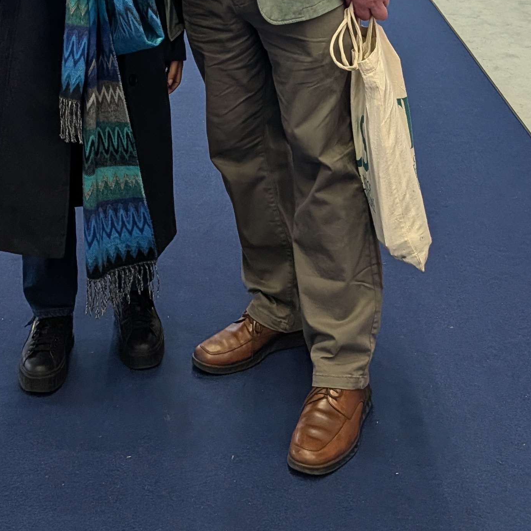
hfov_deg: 27.1
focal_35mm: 63
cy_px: -194
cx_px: 156
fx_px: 1093
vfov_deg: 23.5
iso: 45
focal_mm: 6.9
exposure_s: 1/100
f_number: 1.68
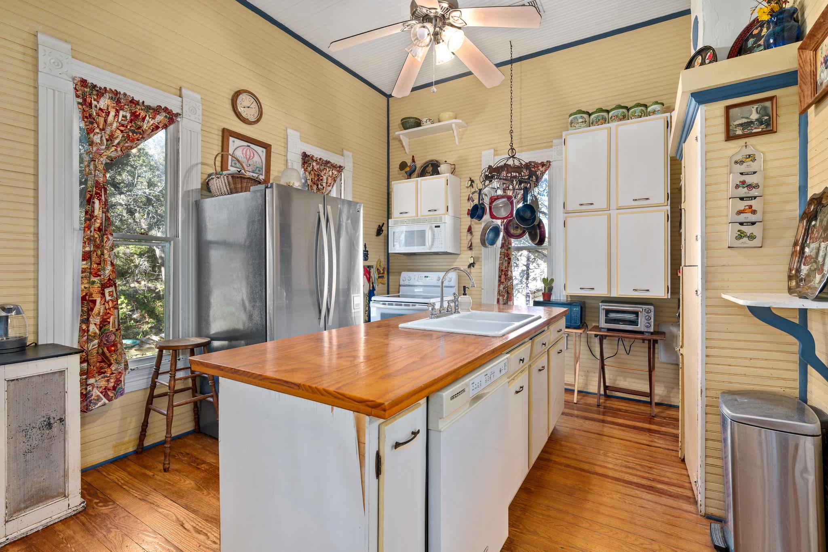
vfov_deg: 73.7
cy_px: 276
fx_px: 368
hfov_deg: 96.7
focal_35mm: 16
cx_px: 414
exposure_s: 1/1.25
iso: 320
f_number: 7.1
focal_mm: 16
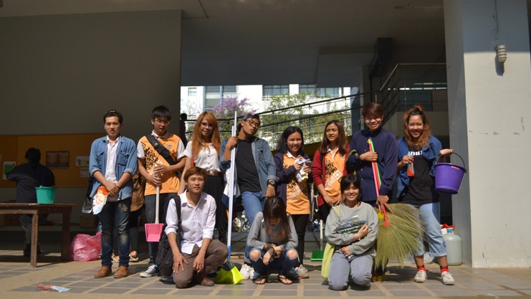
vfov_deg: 33.7
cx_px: 263
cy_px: 159
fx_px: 493
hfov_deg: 56.6
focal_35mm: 35
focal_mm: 22
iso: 400
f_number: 4
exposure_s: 1/3200
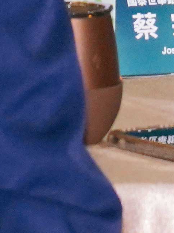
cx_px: 9
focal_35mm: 807
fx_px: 5410
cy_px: -366
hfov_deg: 1.8
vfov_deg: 2.4
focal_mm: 70
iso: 1600
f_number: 5.6
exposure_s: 1/160
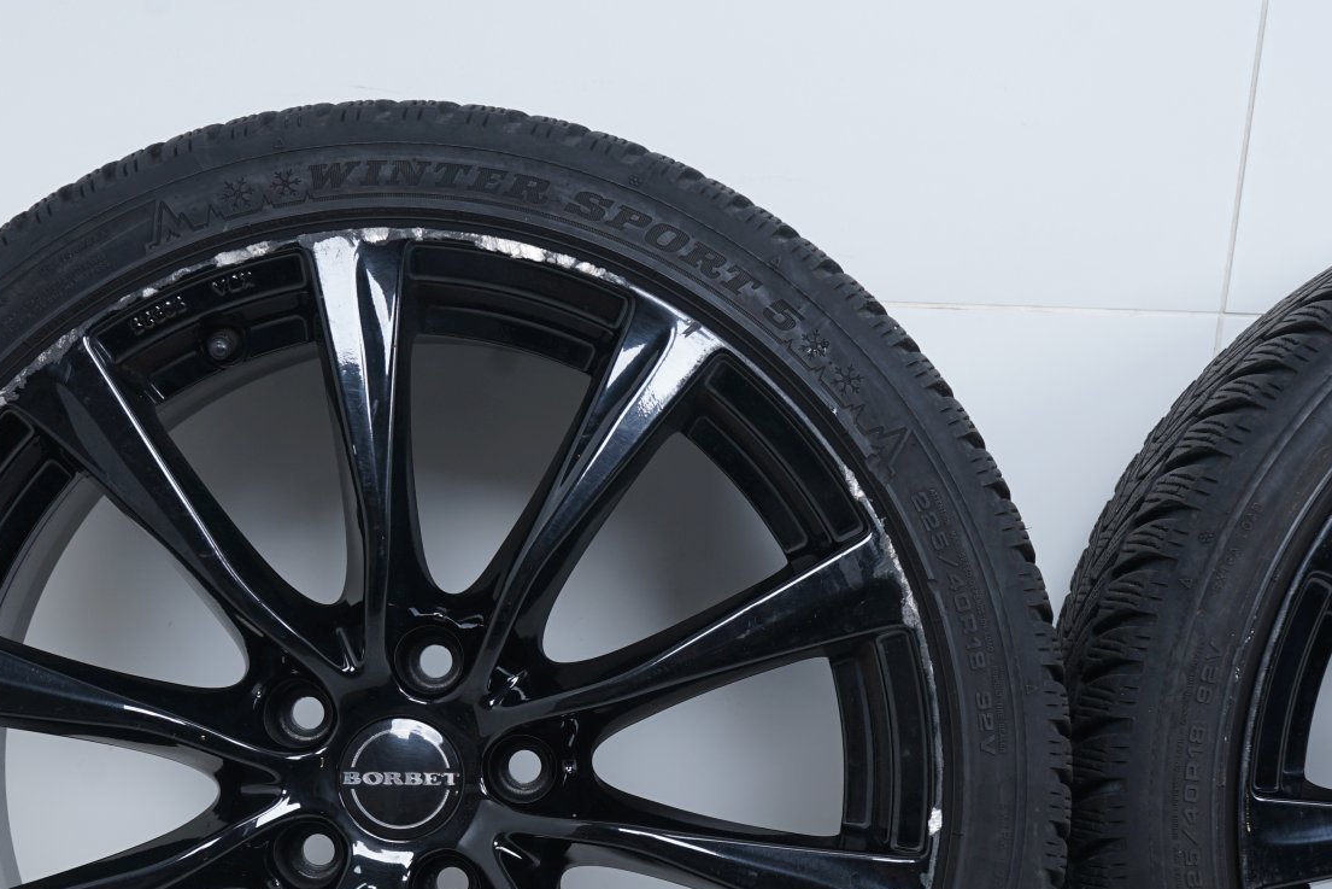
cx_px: 676
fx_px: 2442
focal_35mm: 66
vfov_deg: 20.3
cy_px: 762
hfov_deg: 30.5
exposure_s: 1/125
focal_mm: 38
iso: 200
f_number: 7.1
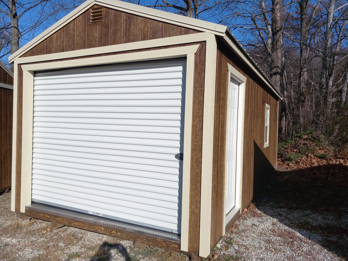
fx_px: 271
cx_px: 174
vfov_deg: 51.4
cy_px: 130
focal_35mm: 27
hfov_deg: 65.3
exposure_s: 1/3185
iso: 40
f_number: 1.8
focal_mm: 3.94
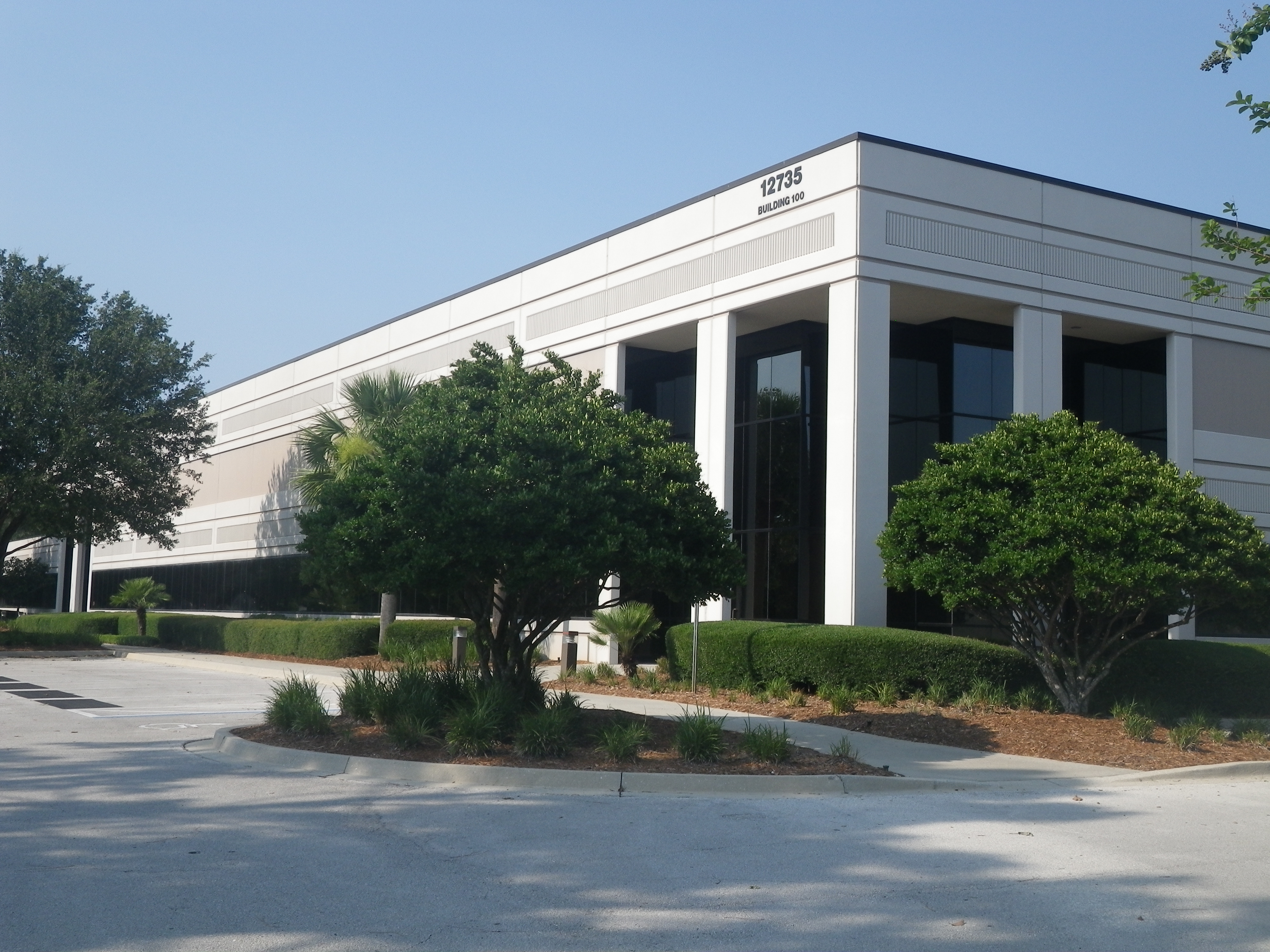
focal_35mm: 42
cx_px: 635
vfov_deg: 34.3
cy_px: 476
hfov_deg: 44.8
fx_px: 1541
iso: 80
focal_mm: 7.5
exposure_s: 1/400
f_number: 5
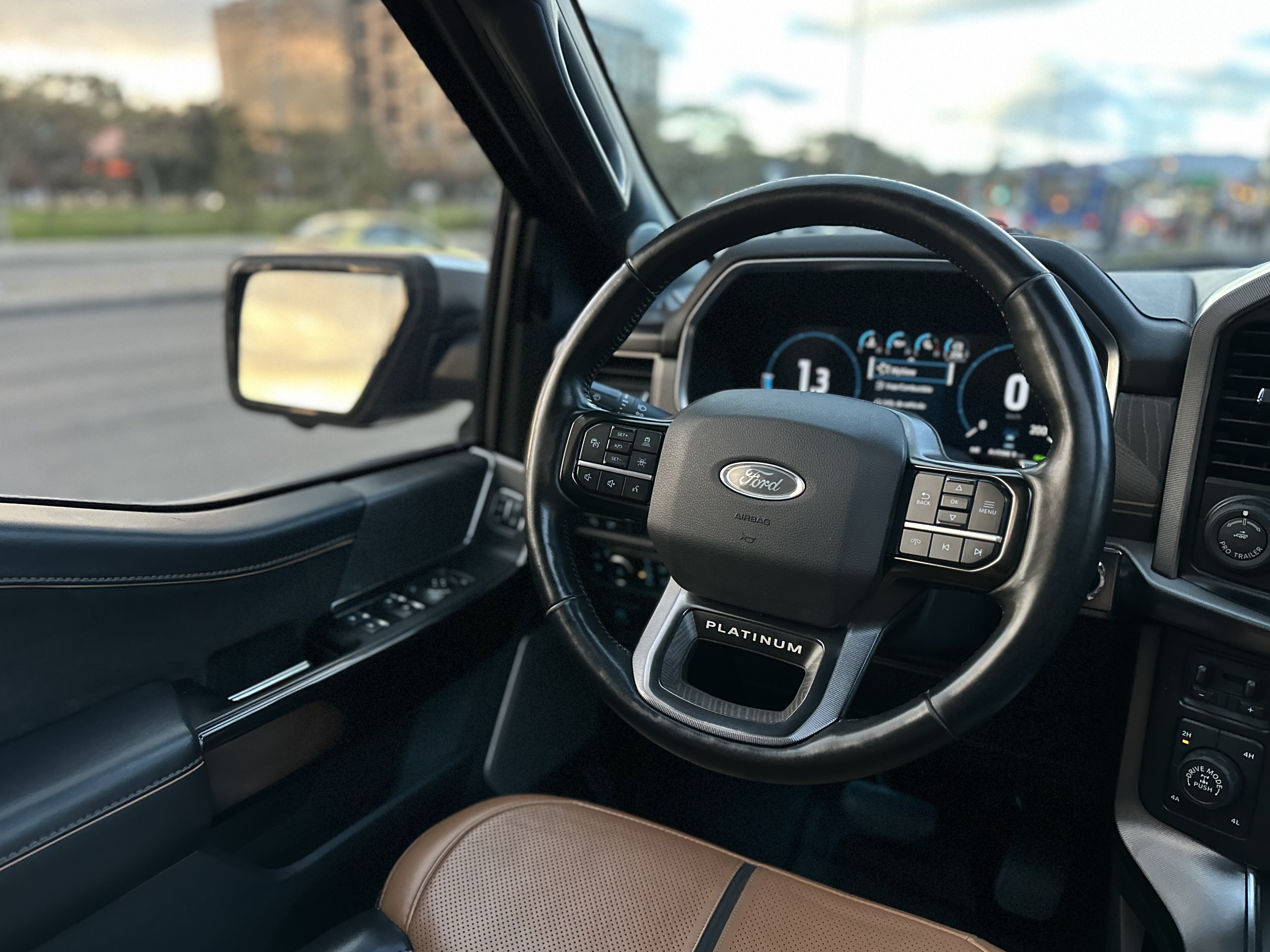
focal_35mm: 25
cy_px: 479
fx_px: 917
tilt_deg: -17.2
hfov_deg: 69.4
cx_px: 645
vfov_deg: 54.9
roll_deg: -1.0
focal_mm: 6.86
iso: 1000
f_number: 1.78
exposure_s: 1/33
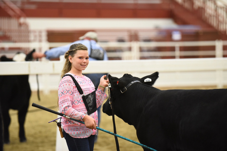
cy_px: 76
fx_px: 1198
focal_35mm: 190
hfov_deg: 10.8
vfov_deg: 7.2
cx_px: 114
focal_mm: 190
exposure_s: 1/200
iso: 3200
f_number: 3.2
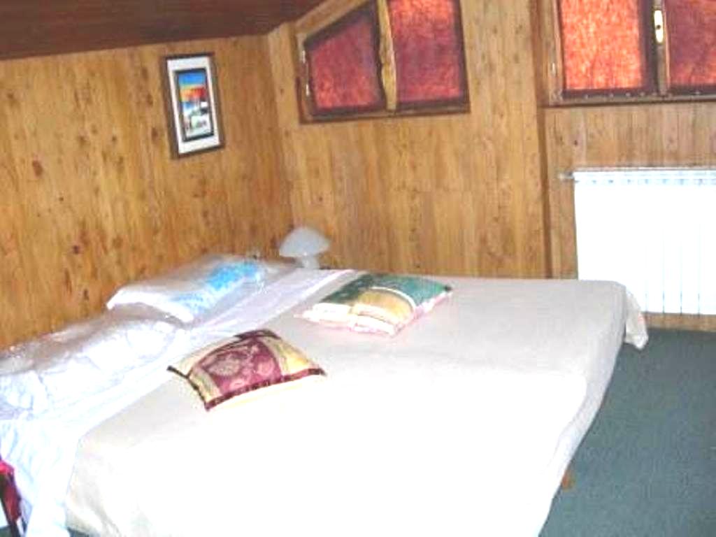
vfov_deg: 37.7
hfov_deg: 49.0
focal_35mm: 38
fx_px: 786
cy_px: 268
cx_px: 358
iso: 111
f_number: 2.8
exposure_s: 1/60.1
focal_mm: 7.8
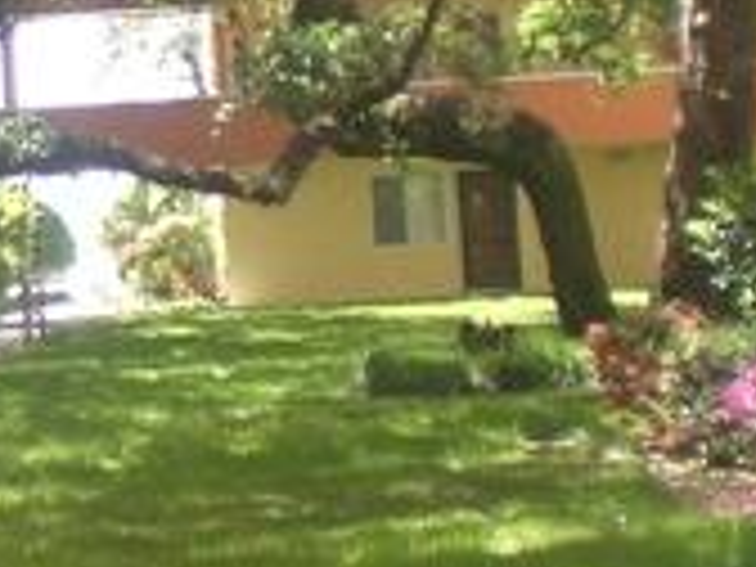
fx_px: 3472
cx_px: -310
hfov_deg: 12.0
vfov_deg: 9.3
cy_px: -9
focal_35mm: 159
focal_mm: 6.3
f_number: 3.1
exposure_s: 1/250
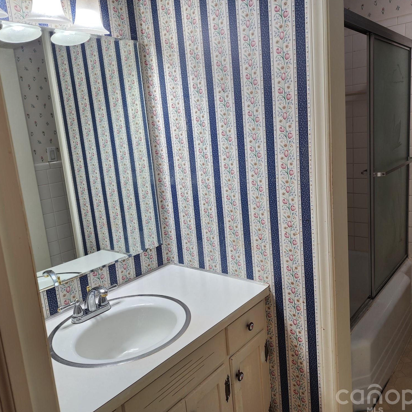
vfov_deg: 57.3
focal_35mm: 28
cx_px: 219
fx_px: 377
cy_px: 205
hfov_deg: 57.3
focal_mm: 6.4
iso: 16
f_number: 1.8
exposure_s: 1/24
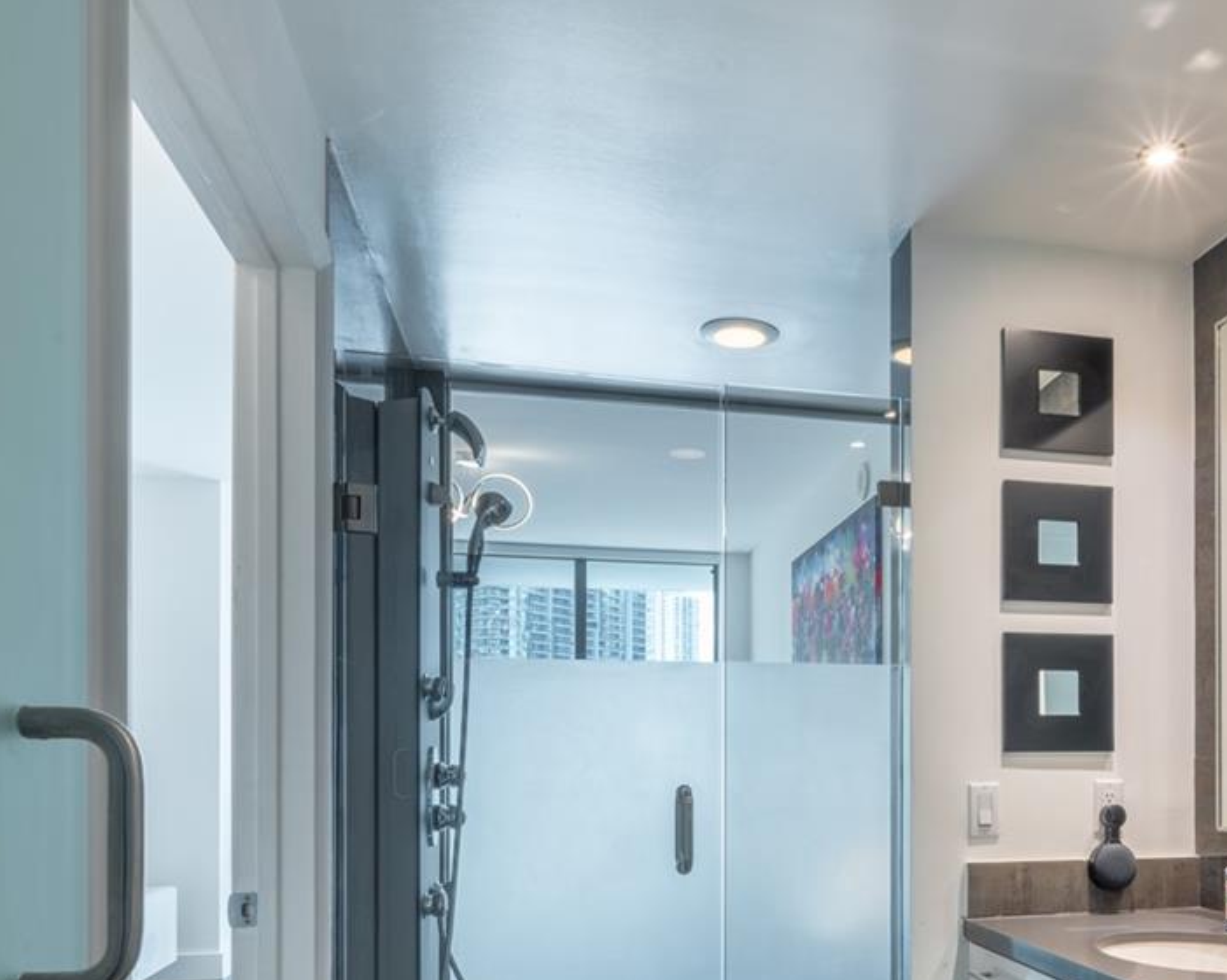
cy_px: 732
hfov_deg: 57.3
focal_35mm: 30
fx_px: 1089
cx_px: 831
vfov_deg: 46.8
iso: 90
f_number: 18
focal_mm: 14
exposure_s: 1/2.5
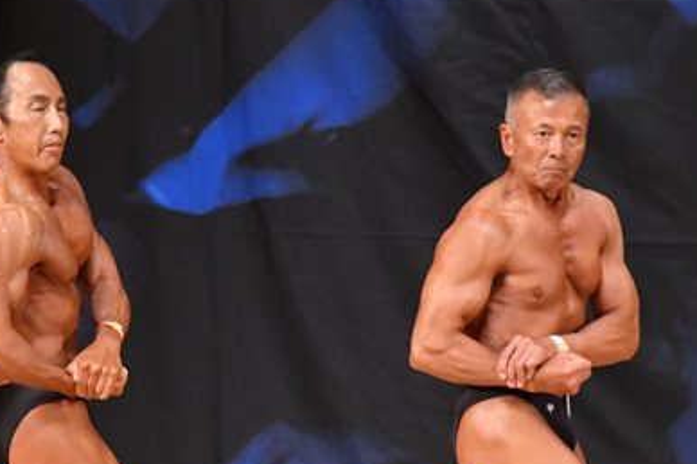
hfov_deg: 3.6
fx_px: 11026
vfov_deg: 2.4
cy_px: 408
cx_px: 66
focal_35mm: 570
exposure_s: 1/400
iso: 6400
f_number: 5.6
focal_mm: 190
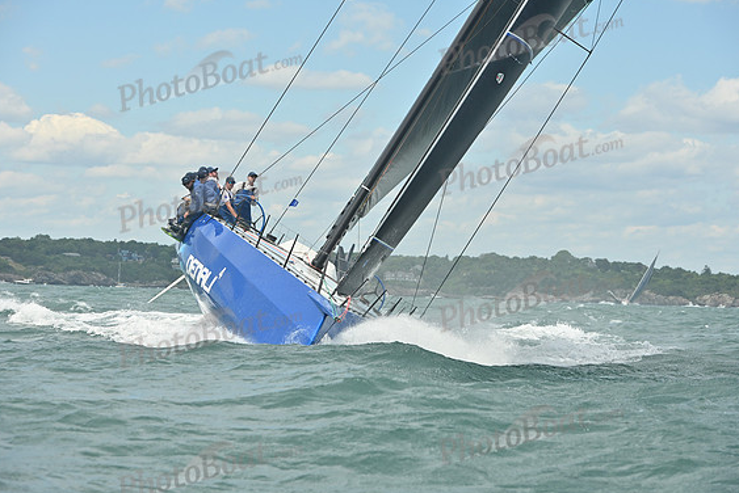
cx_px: 371
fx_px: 2855
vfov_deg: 9.9
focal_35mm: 139
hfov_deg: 14.8
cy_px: 248
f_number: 9
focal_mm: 135
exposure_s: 1/1250
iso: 250
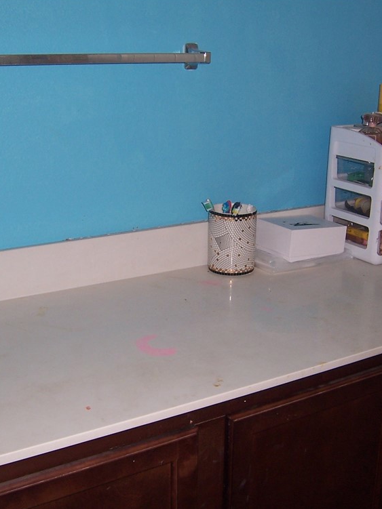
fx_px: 662
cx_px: 180
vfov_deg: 42.1
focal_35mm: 45
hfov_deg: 32.2
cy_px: 256
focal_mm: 5.5
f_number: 2.8
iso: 80
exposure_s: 1/60
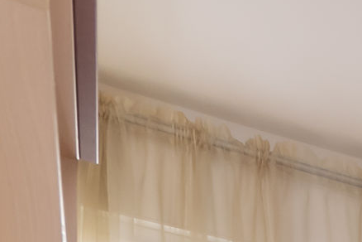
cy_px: 765
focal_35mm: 96
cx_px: 845
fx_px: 965
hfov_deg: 14.6
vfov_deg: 9.9
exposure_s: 1/20
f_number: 9
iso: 400
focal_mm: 10
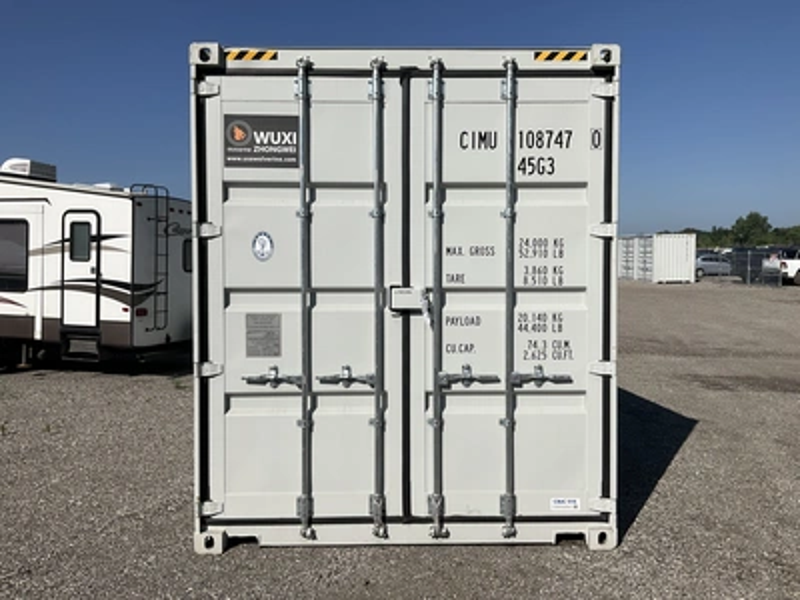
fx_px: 670
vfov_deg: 48.2
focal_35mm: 29
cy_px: 300
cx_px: 400
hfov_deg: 61.7
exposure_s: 1/4785
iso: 25
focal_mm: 3
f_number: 1.8
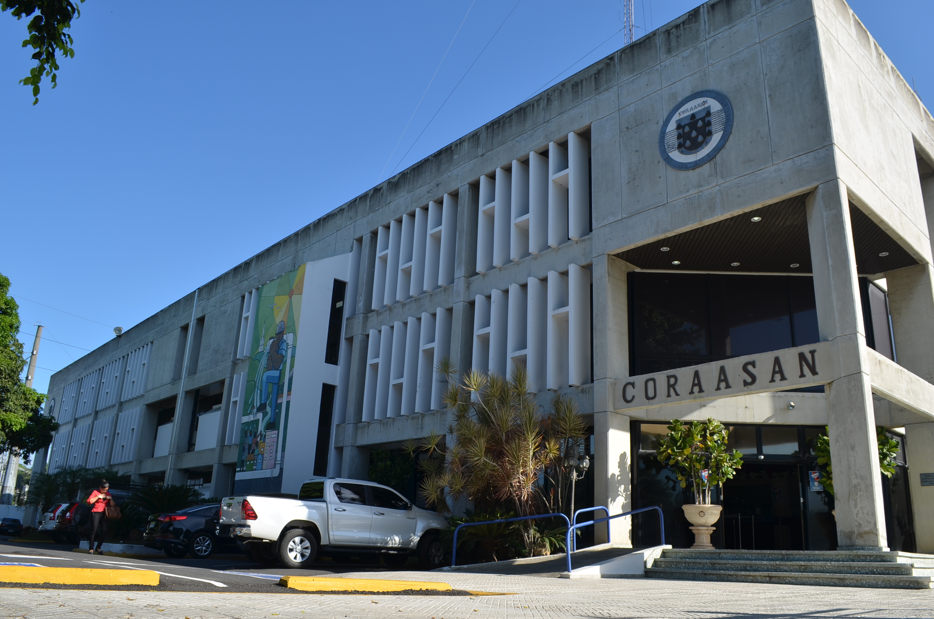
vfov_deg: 47.7
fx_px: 699
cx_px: 467
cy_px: 310
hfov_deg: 67.5
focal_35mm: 27
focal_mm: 18
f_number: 8
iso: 100
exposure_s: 1/200
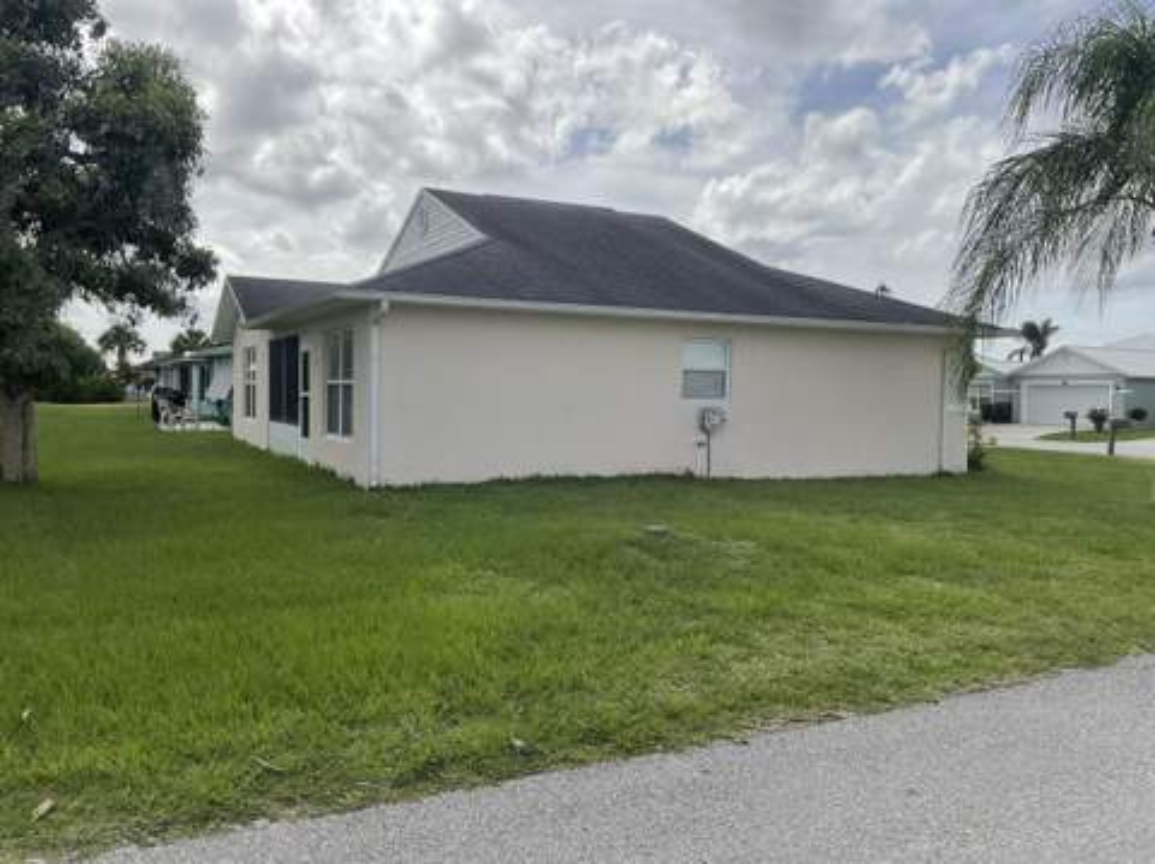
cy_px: 432
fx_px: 967
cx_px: 578
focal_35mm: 29
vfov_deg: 48.2
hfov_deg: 61.7
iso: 16
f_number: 1.8
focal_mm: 3
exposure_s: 1/3125
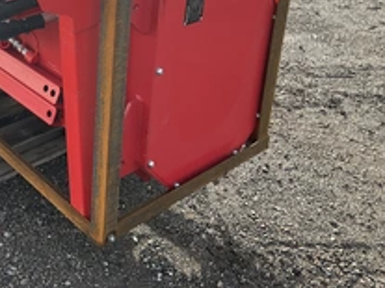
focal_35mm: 56
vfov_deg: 25.0
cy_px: 11
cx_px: 30
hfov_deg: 32.5
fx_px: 622
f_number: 1.8
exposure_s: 1/509
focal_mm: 3
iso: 25
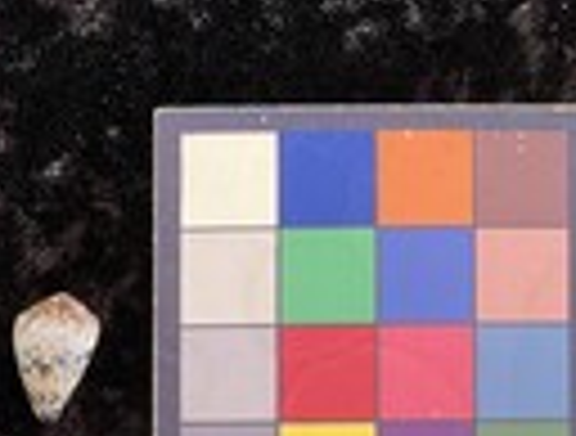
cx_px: -135
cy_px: 515
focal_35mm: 79
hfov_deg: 22.5
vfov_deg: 17.9
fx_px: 1319
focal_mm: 3
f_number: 1.8
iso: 50
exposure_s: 1/50
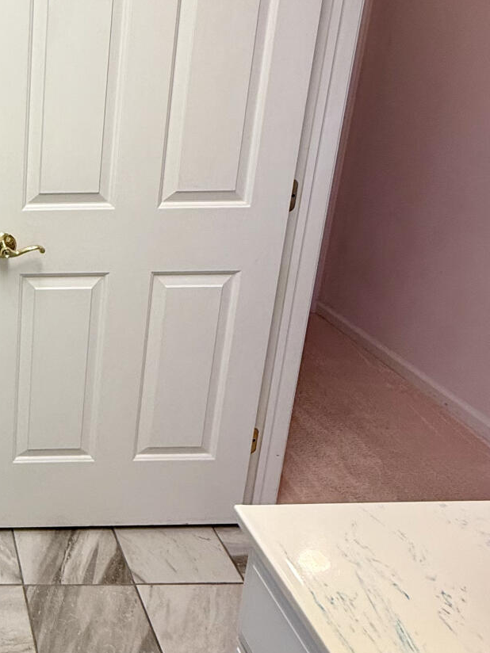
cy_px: 195
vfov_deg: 52.4
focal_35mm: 34
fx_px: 642
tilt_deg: -15.6
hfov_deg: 34.2
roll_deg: +0.0
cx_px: -89
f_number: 2.2
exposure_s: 1/120
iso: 125
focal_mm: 2.22
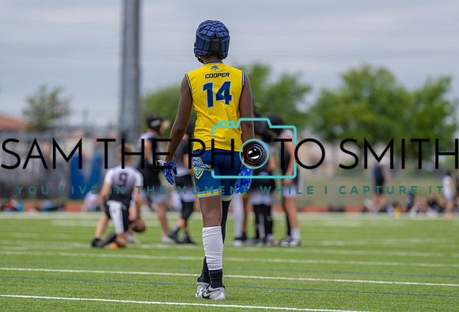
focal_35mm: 223
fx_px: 2859
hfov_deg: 9.2
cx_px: 222
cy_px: 168
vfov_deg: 6.2
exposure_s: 1/2500
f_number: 2.8
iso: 100
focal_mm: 200
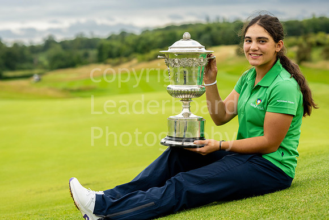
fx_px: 777
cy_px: 110
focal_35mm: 85
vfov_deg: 16.1
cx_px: 164
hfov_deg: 23.9
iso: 400
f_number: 4
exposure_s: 1/320
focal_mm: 85
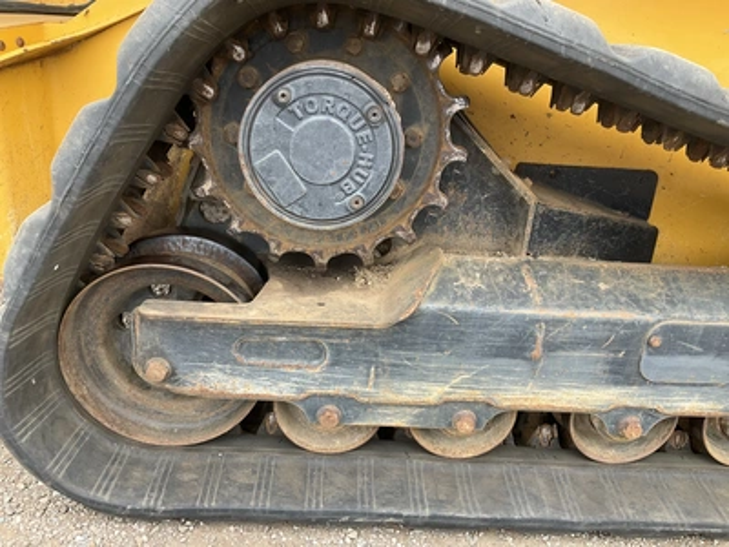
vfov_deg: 48.2
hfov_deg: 61.7
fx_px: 611
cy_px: 274
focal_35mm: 29
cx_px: 364
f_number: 1.8
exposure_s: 1/122
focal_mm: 3
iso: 32
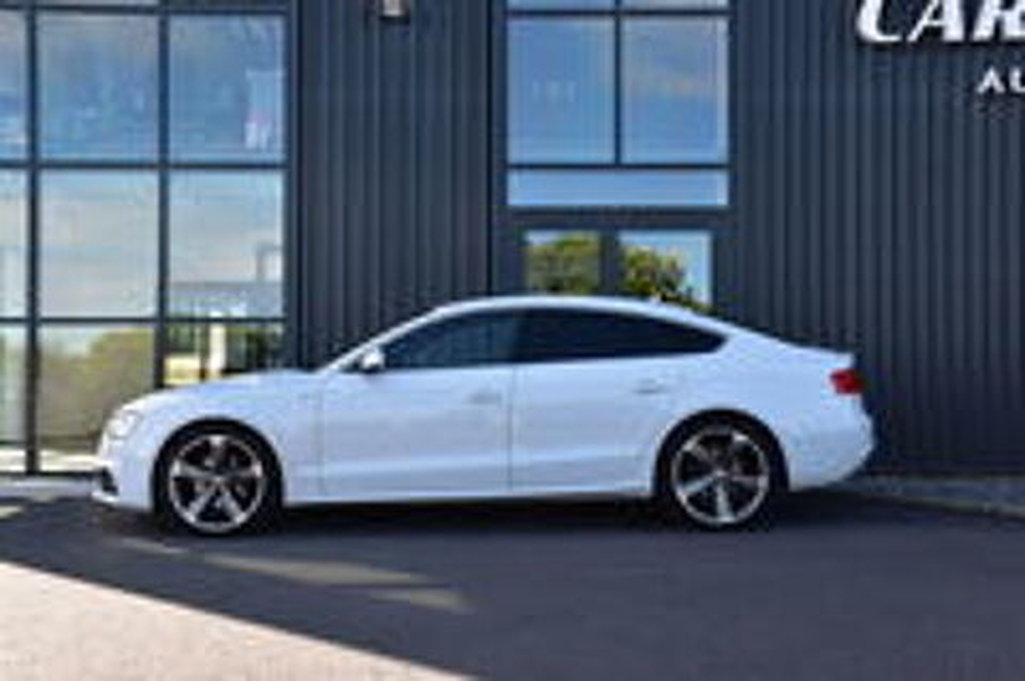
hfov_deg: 49.6
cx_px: 512
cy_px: 340
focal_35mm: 39
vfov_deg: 34.1
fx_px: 1109
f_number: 9
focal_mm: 26
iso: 400
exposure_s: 1/160
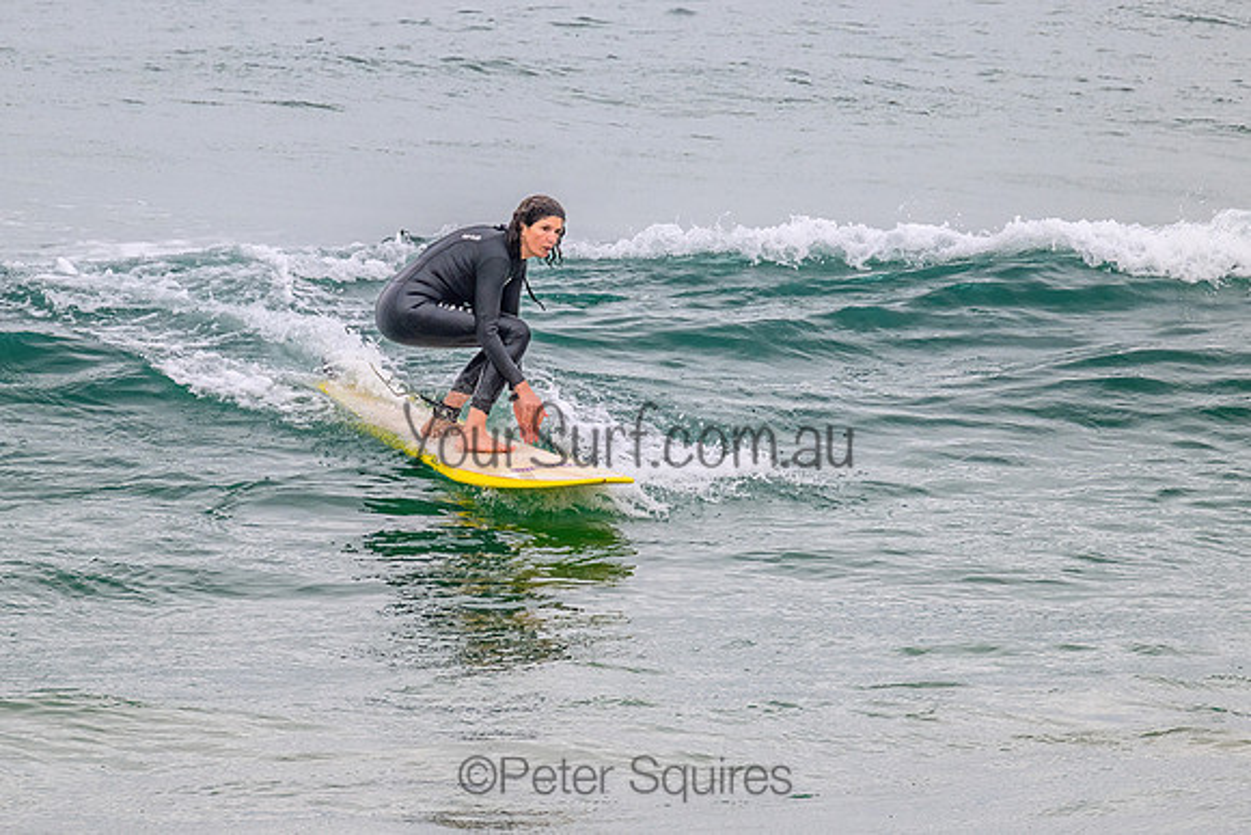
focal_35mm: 947
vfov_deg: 1.5
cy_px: 441
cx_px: 591
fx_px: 32931
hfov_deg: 2.2
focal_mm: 800
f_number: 11
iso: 1100
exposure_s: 1/2000
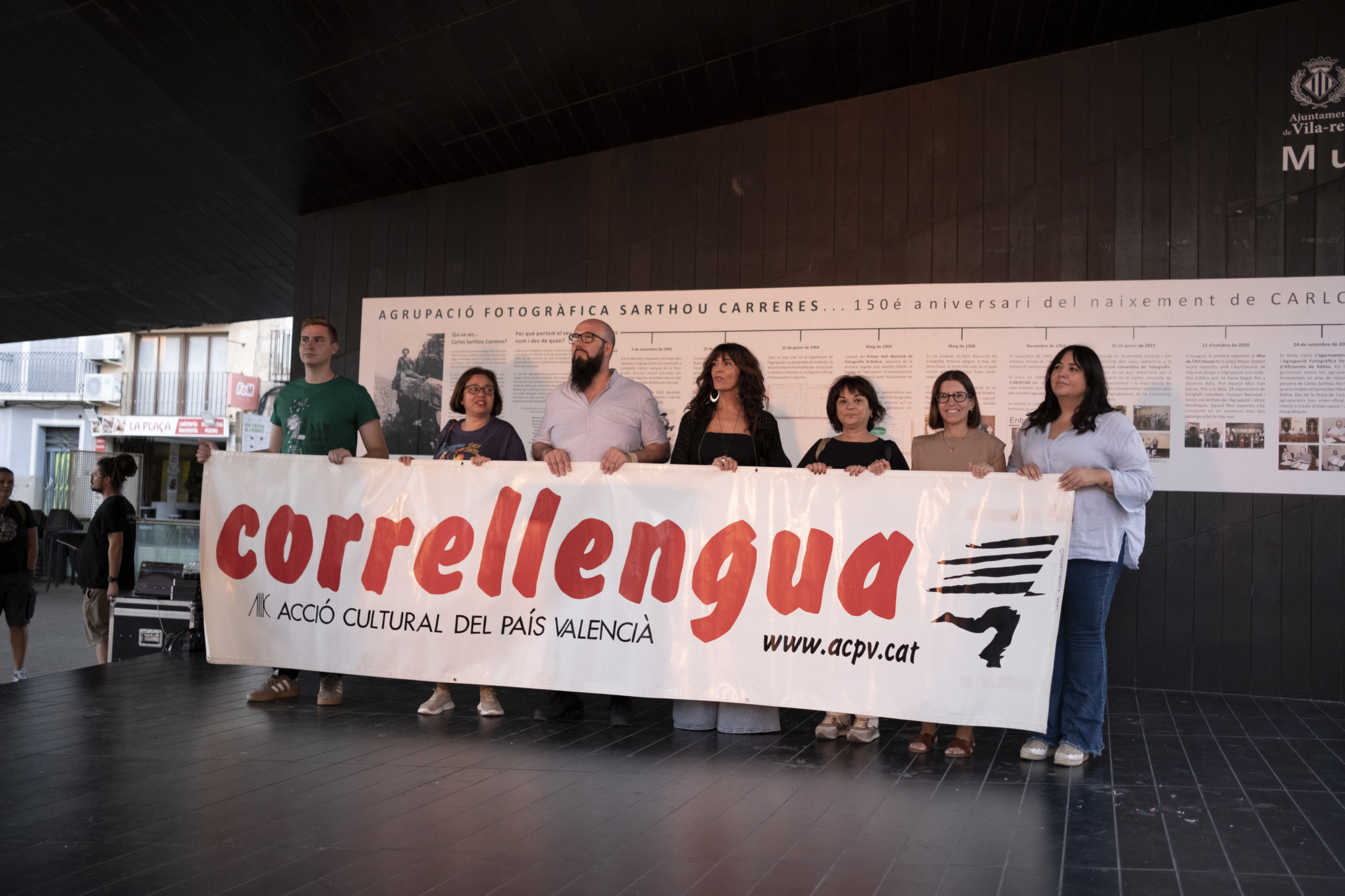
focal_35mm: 35
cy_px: 448
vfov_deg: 37.9
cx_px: 672
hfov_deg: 54.4
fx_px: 1308
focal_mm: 23
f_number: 2
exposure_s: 1/250
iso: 1000
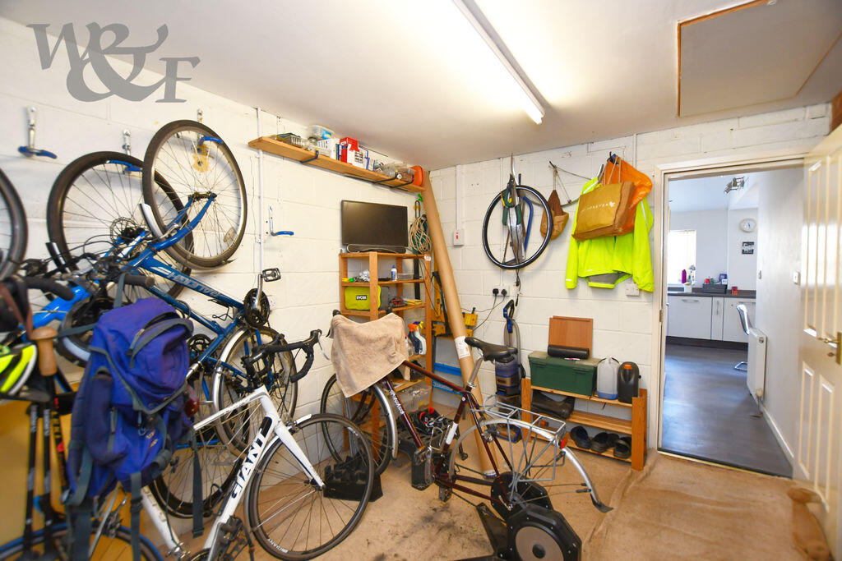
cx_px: 421
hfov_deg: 100.4
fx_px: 351
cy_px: 280
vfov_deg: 77.3
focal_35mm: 15
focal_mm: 10
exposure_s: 1/60
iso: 560
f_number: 4
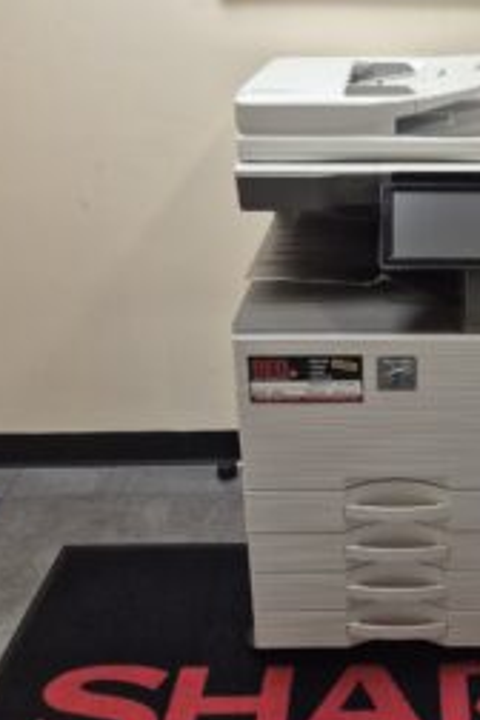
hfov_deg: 33.6
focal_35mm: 38
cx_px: 409
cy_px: 226
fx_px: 760
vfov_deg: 49.6
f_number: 1.8
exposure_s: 1/100
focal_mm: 5.4
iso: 125
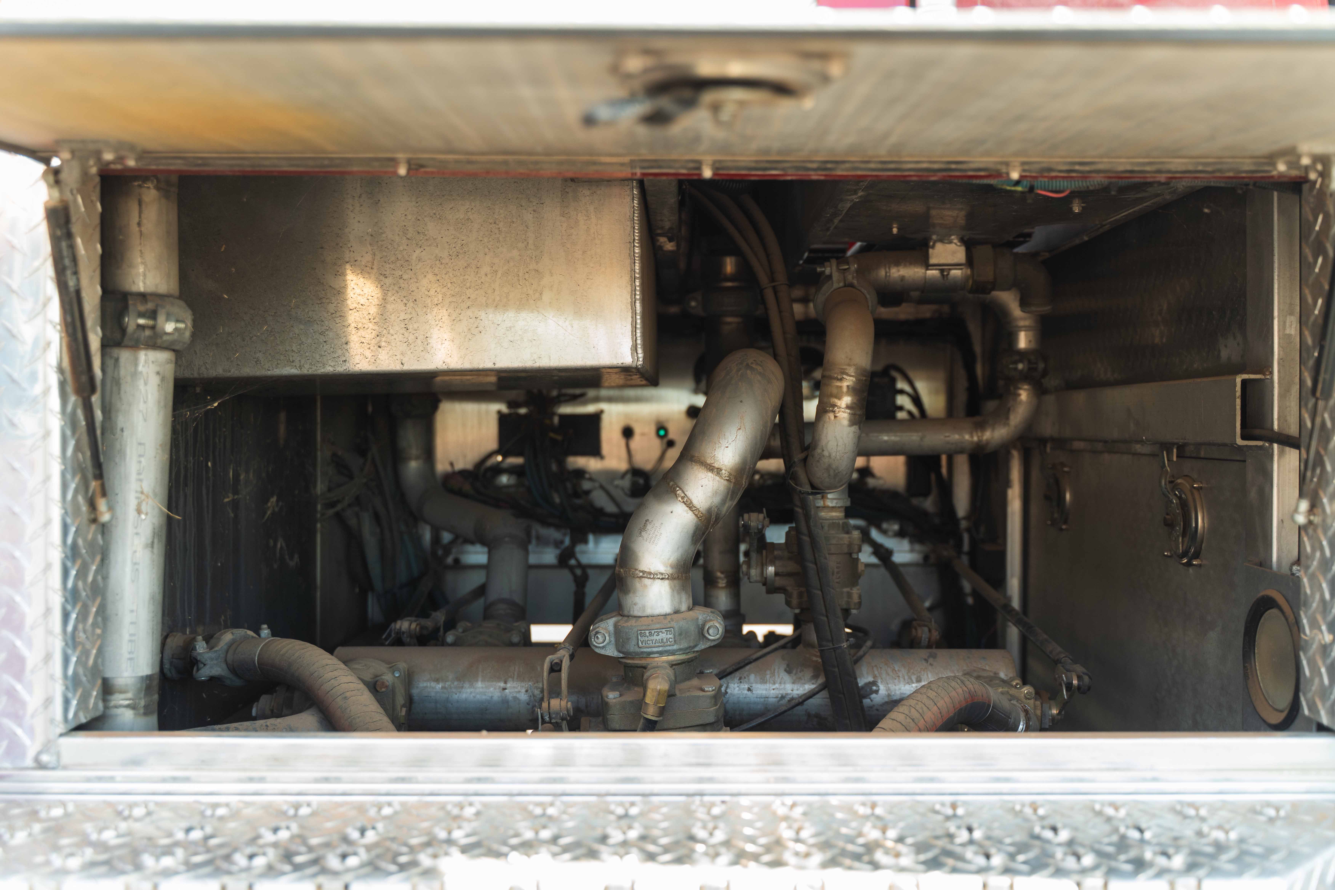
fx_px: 1335
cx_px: 668
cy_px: 445
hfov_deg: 53.1
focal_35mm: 36
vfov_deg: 36.9
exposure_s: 1/160
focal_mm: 36
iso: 640
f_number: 2.8
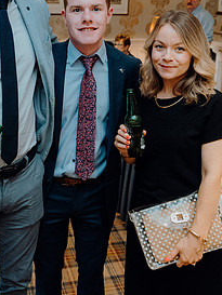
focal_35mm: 49
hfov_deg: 29.4
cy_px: 90
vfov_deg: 38.3
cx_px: 68
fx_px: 419
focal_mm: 24
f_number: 3.5
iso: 2500
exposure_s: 1/160
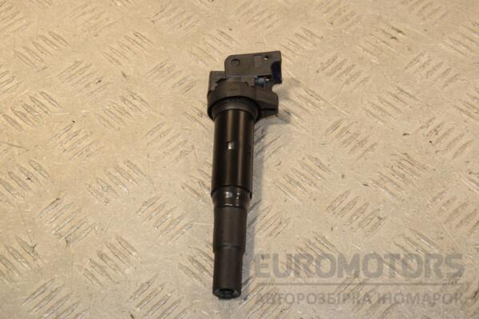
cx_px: 240
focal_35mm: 75
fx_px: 998
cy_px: 160
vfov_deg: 18.2
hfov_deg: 27.0
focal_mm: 50
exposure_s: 1/200
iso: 800
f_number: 9
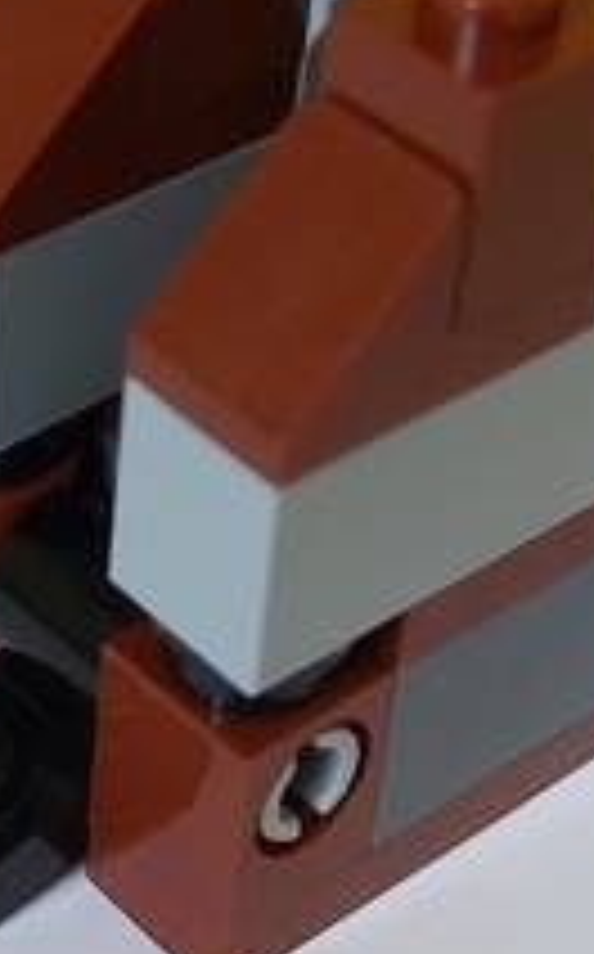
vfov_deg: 19.2
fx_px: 2805
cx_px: 22
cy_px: 232
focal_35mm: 108
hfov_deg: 12.0
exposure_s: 1/60
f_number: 1.8
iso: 250
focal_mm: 5.23
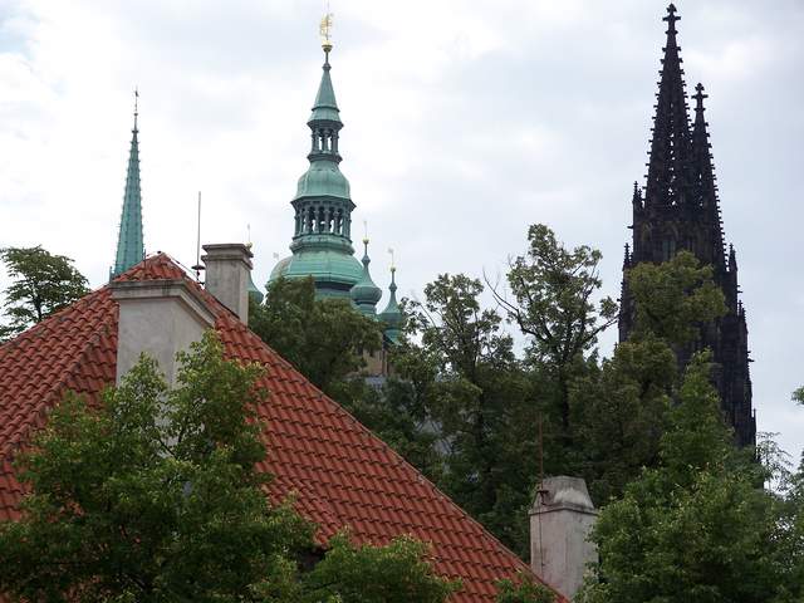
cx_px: 402
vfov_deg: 13.1
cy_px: 302
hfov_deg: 17.4
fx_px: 2625
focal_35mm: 113
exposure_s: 1/500
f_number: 3.6
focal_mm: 23.9
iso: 64
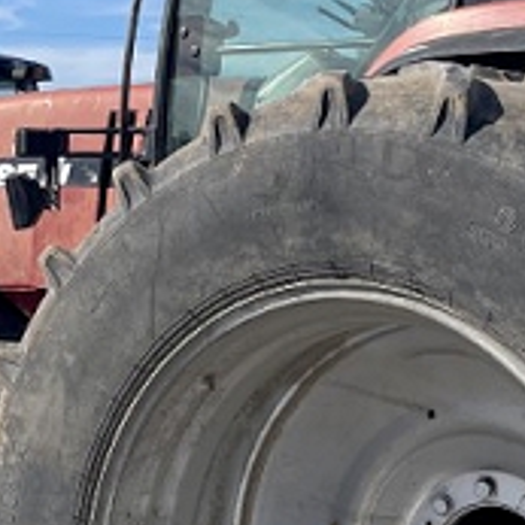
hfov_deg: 16.4
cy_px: 255
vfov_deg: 16.4
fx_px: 1819
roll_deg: +0.4
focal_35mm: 106
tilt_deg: +0.0
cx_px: 264
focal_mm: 4.2
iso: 32
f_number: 1.6
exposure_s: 1/3509
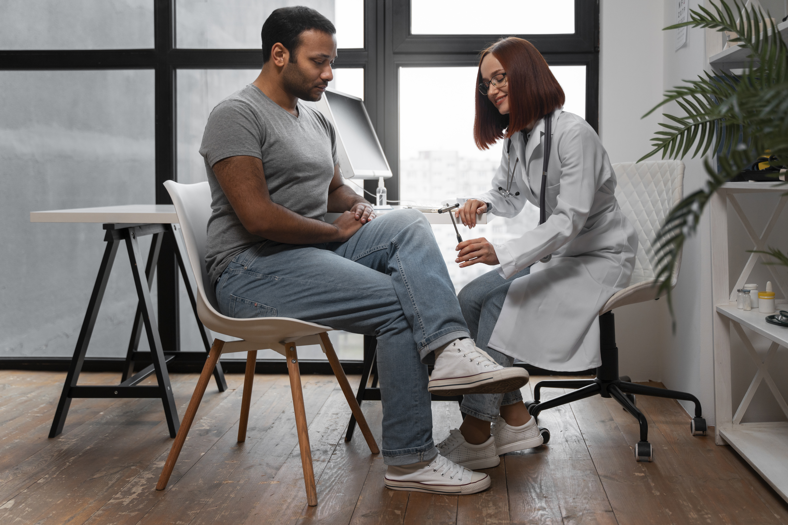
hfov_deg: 49.6
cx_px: 394
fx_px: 854
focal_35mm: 39
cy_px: 262
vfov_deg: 34.2
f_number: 2.8
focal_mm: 39
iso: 320
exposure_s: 1/160
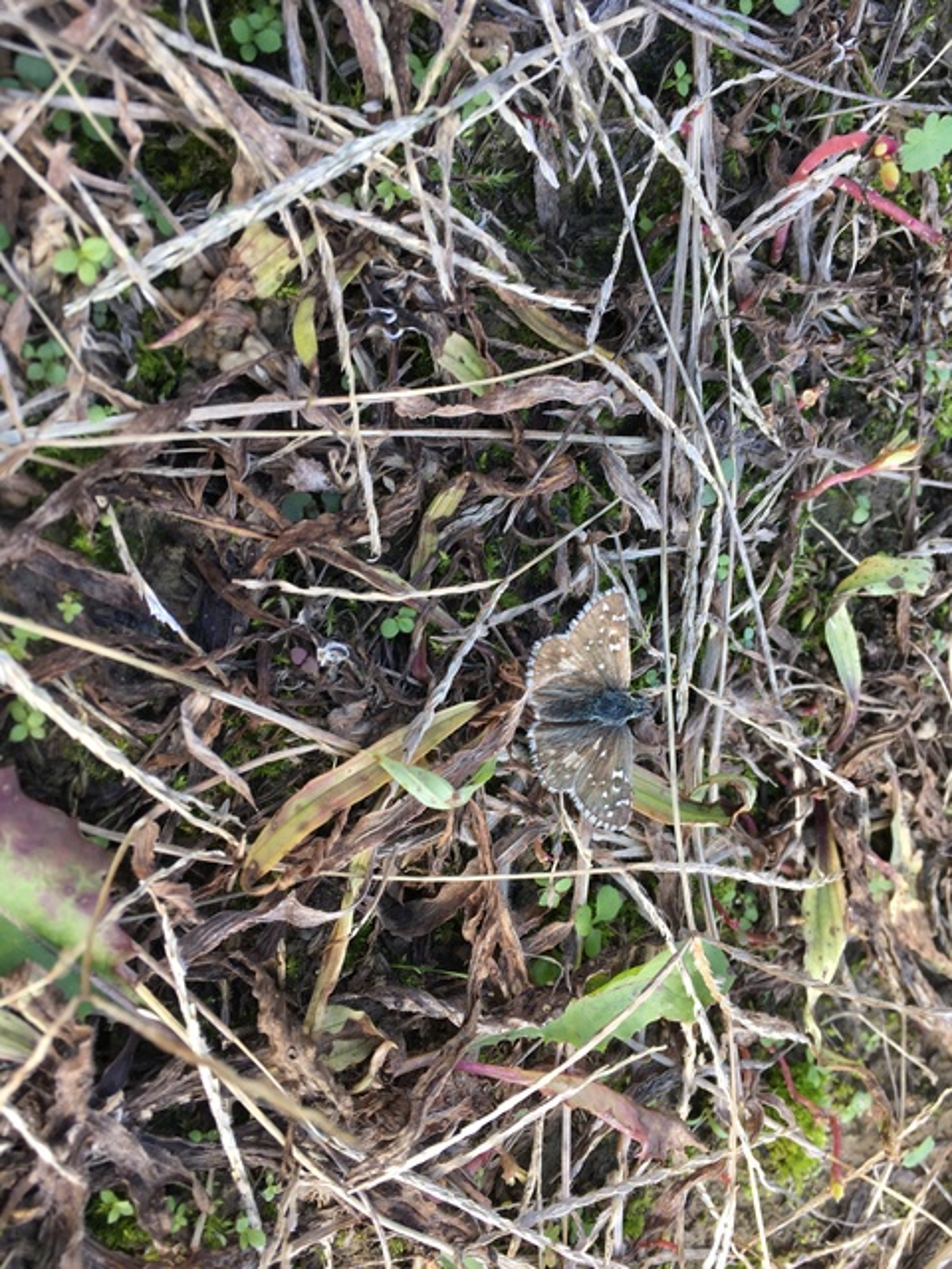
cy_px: 634
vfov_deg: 61.7
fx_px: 1063
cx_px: 476
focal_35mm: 29
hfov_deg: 48.2
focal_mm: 4.15
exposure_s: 1/108
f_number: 2.2
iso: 25
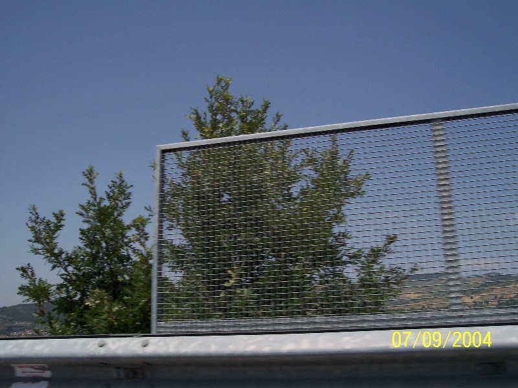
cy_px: 194
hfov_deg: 49.0
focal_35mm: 38
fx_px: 569
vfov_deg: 37.7
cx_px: 259
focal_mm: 8
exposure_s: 1/1000
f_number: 4.8
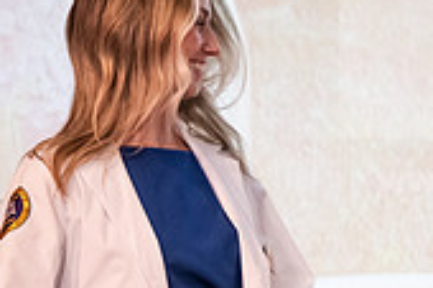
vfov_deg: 2.3
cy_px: 233
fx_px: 7186
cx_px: 262
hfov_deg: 3.5
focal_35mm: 598
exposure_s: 1/200
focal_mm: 175
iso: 4000
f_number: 3.2
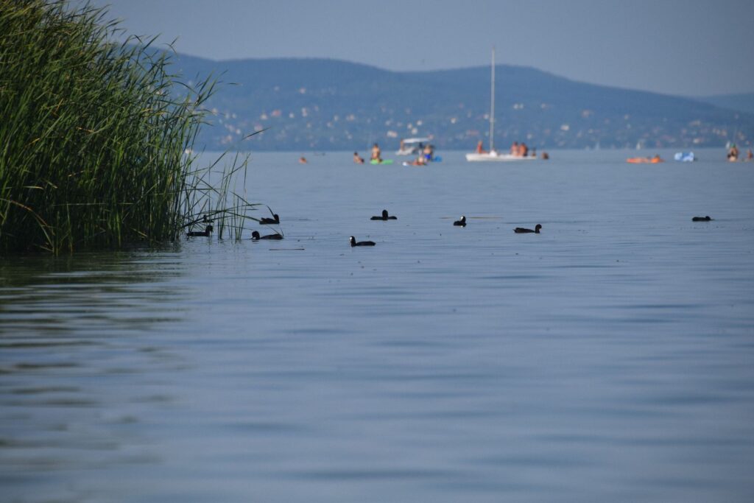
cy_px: 252
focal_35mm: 450
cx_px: 377
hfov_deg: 4.6
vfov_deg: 3.1
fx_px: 9426
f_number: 8
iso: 400
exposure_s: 1/2000
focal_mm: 300
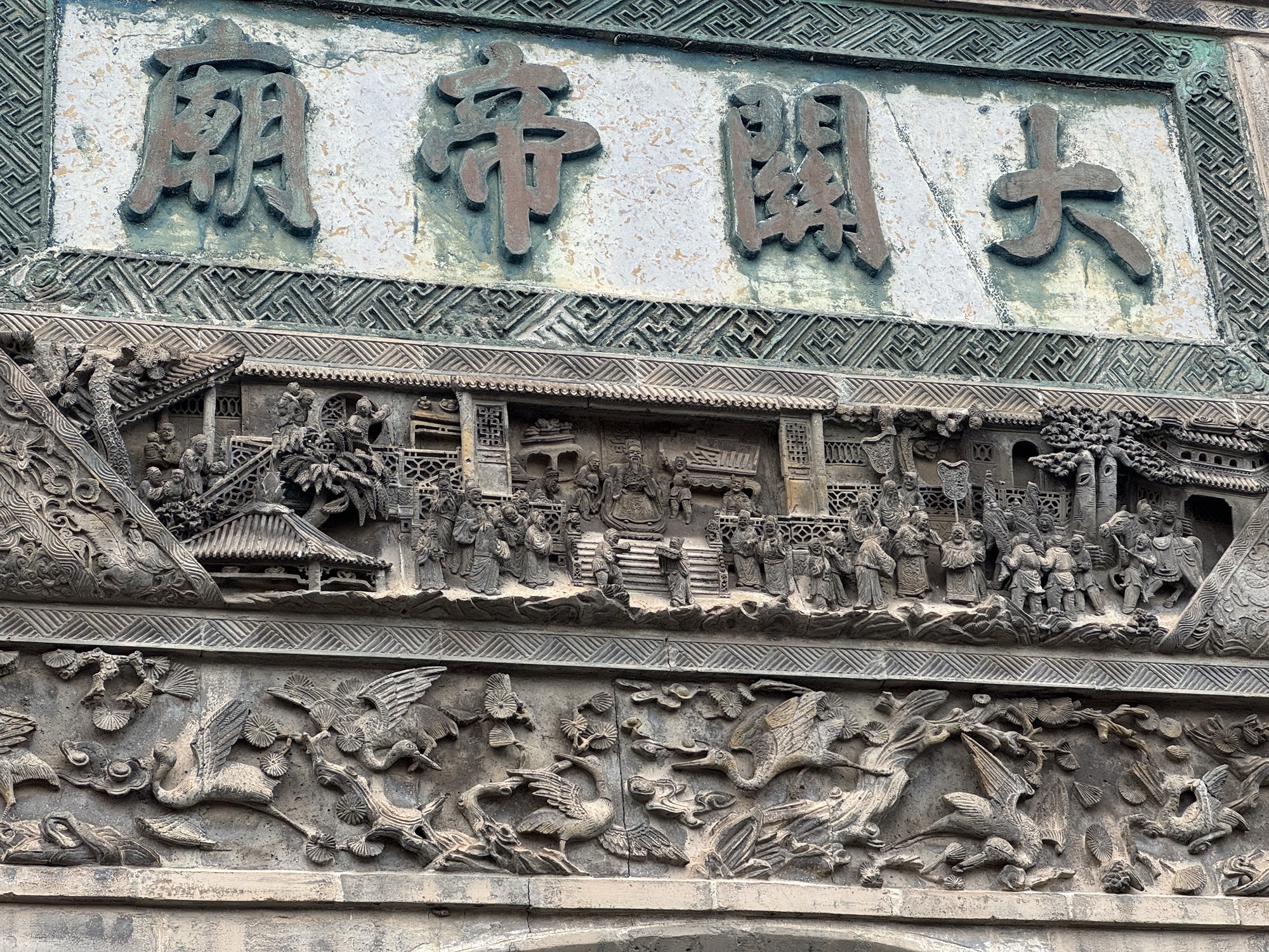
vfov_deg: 19.1
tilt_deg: +29.4
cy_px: 476
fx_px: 2823
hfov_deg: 25.3
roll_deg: +5.1
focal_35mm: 77
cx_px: 634
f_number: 2.8
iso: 64
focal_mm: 9
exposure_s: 1/99
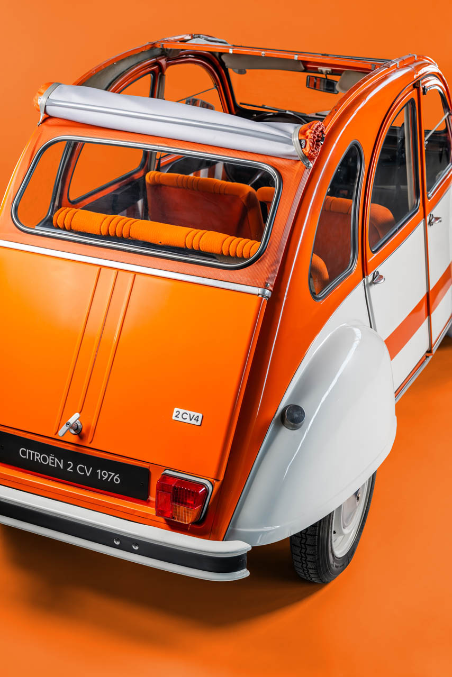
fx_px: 1186
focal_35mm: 63
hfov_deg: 21.6
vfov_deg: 31.9
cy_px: 338
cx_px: 226
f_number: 4.5
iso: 800
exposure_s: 1/80
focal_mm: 63
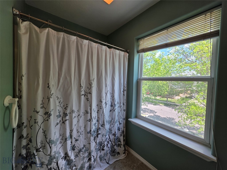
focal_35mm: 13
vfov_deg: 89.9
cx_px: 114
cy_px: 85
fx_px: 85
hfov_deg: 106.2
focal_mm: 2.2
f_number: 1.9
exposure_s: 1/120
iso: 20
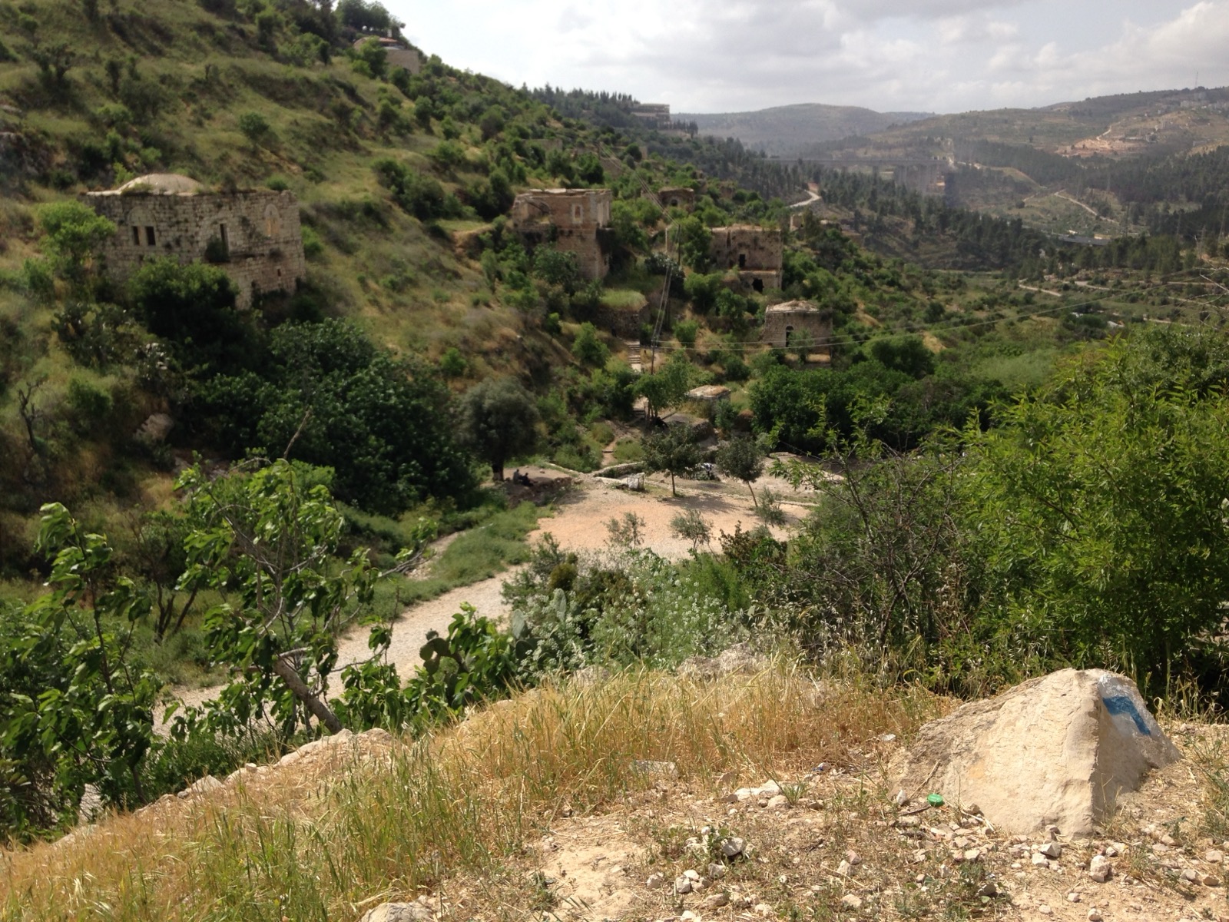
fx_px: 1172
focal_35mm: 33
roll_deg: -0.5
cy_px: 461
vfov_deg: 42.9
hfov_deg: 55.4
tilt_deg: -16.9
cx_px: 614
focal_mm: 4.12
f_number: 2.4
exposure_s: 1/1595
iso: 50
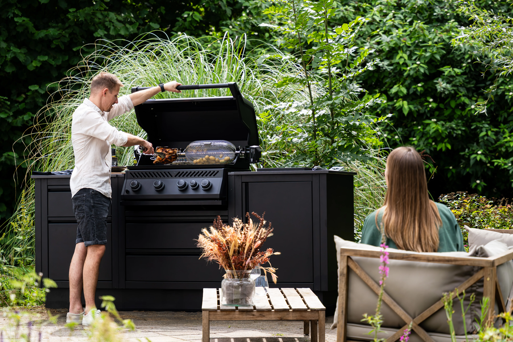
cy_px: 171
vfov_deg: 13.0
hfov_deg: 19.5
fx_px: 1496
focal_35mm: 105
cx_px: 256
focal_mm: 70
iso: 250
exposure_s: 1/1600
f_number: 2.8
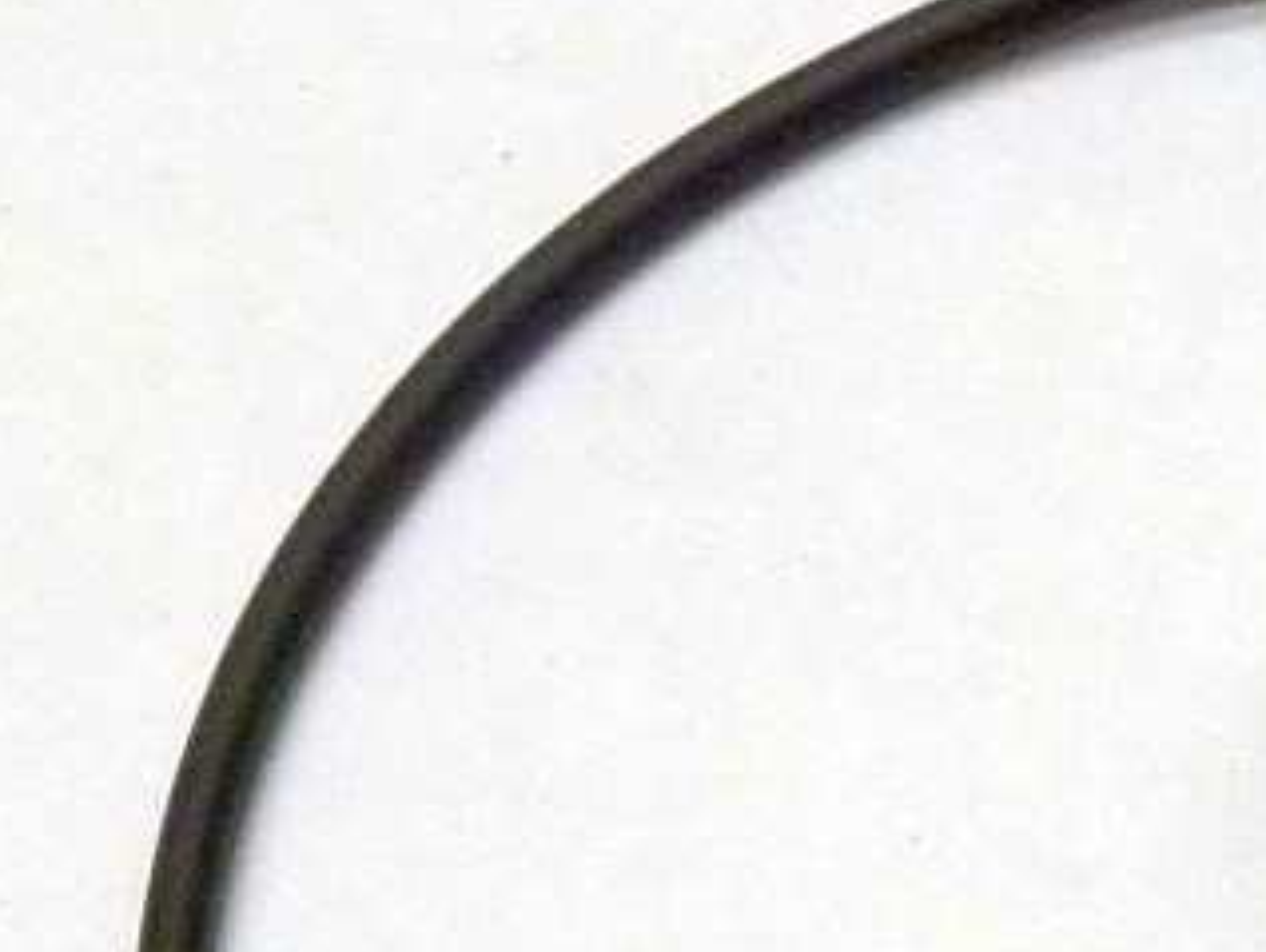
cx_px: 1455
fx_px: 6332
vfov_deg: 8.5
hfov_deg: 11.2
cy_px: 1115
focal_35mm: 173
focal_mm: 9.7
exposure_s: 1/40
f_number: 3.9
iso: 400
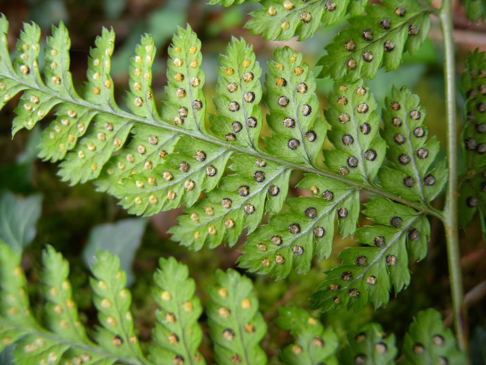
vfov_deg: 49.7
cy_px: 182
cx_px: 243
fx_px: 393
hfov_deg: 63.4
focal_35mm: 28
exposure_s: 1/57.2
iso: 64
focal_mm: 6
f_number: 2.7
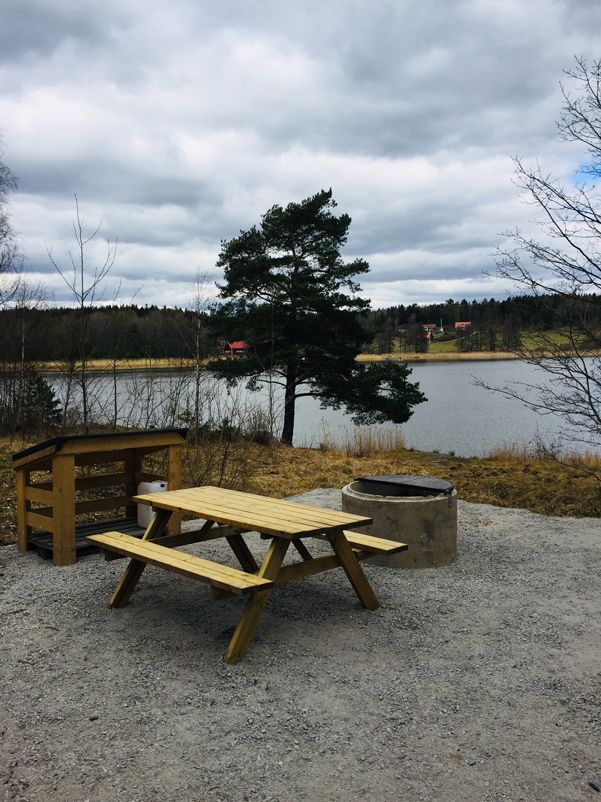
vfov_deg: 61.7
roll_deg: +1.4
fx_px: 671
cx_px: 300
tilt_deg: -4.3
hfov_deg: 48.2
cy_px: 401
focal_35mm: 29
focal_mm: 4.15
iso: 32
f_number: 2.2
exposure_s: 1/1883
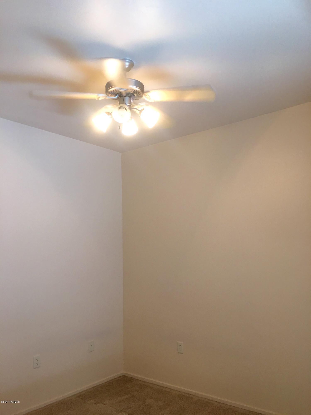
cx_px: 156
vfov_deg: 61.7
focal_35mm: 29
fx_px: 347
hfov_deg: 48.2
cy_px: 208
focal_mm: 4.15
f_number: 2.2
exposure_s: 1/15
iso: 32
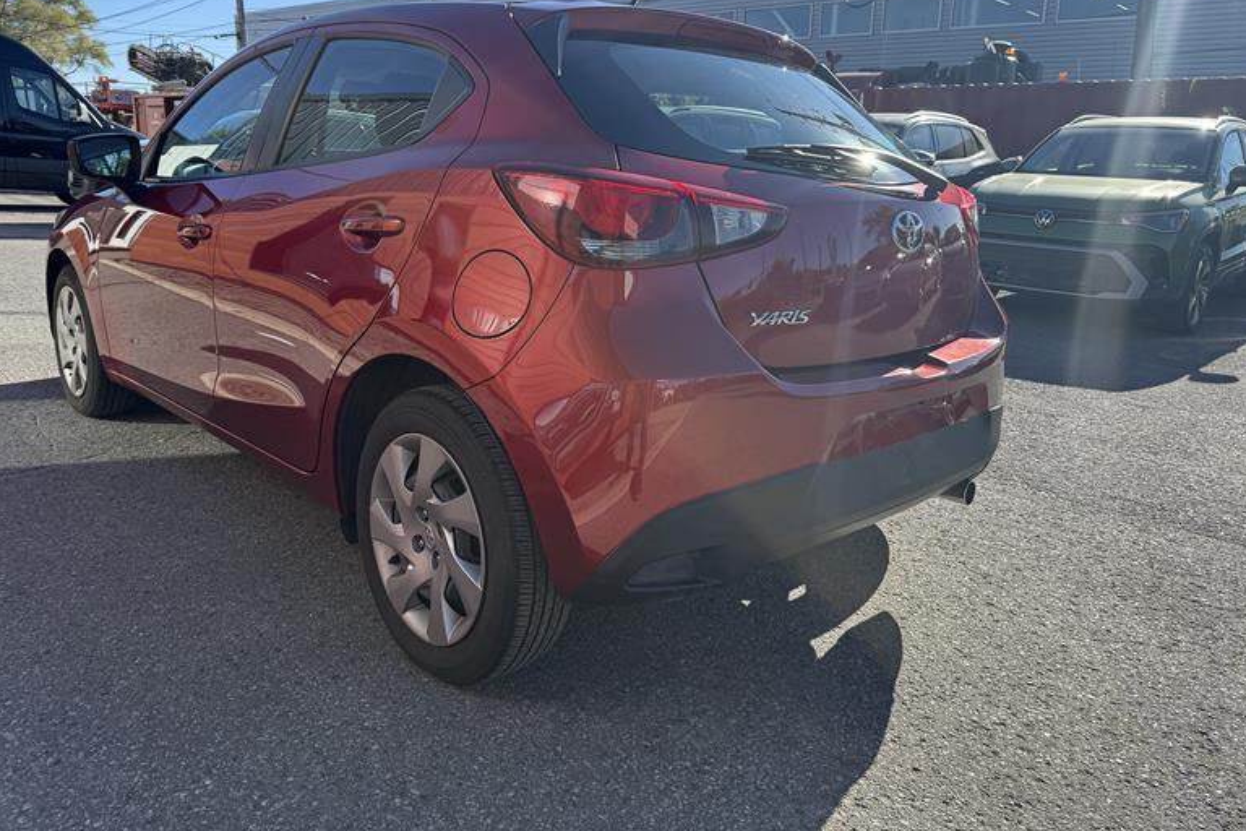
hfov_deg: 69.4
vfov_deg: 49.4
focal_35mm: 26
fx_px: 900
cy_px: 359
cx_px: 644
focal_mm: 6.76
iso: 100
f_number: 1.78
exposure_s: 1/2907
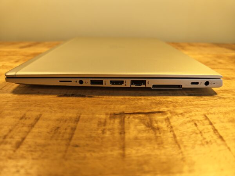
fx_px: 156
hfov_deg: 73.9
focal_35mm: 23
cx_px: 118
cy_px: 88
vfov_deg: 58.9
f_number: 1.6
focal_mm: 6.55
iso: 80
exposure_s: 1/50
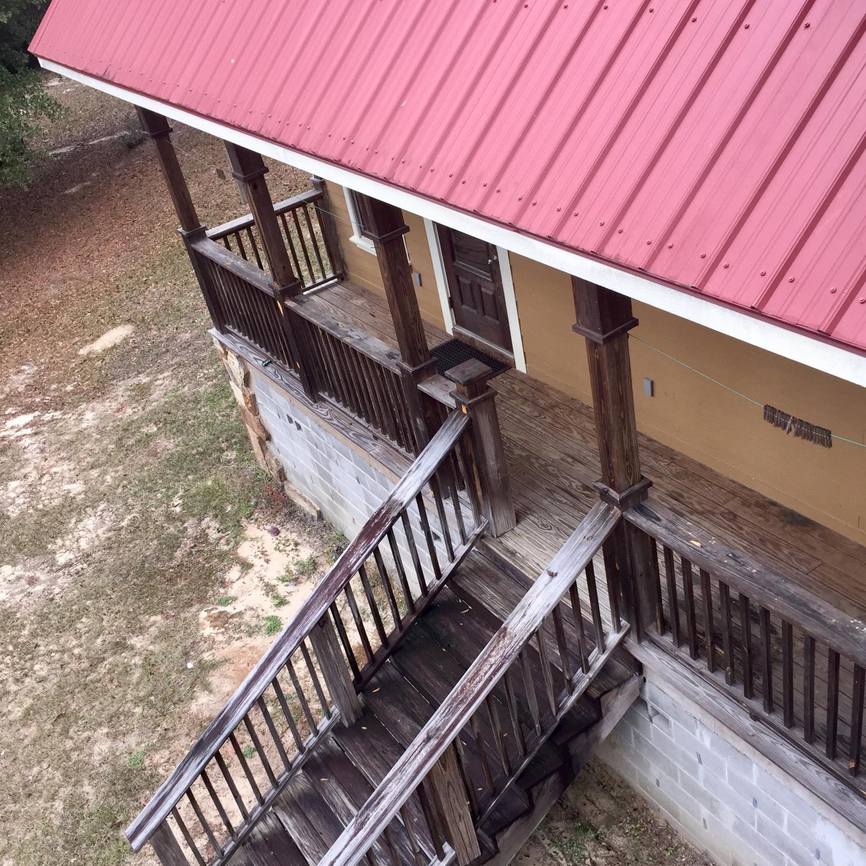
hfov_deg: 47.2
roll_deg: +13.3
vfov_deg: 46.9
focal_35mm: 35
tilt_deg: -36.6
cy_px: 524
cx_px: 426
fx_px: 991
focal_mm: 4.15
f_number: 2.2
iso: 50
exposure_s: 1/120
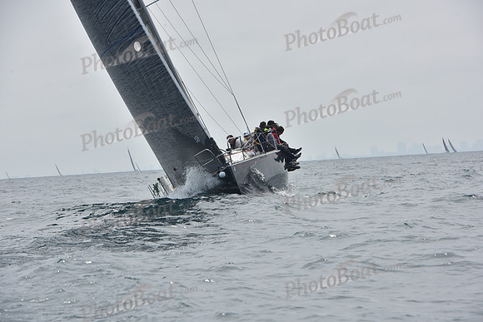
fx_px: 2348
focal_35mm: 175
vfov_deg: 7.9
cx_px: 242
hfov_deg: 11.7
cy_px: 161
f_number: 11
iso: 250
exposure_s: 1/800
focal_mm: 175
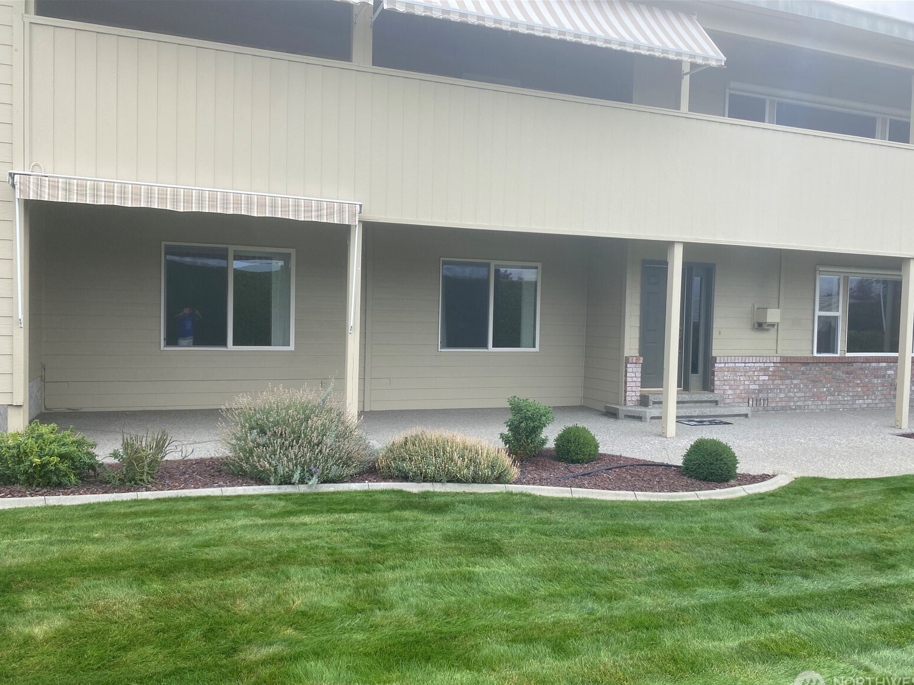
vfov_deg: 51.3
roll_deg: -0.8
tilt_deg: -3.5
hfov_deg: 65.3
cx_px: 473
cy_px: 355
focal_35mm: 27
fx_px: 713
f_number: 1.8
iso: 32
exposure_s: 1/702
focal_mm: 4.25
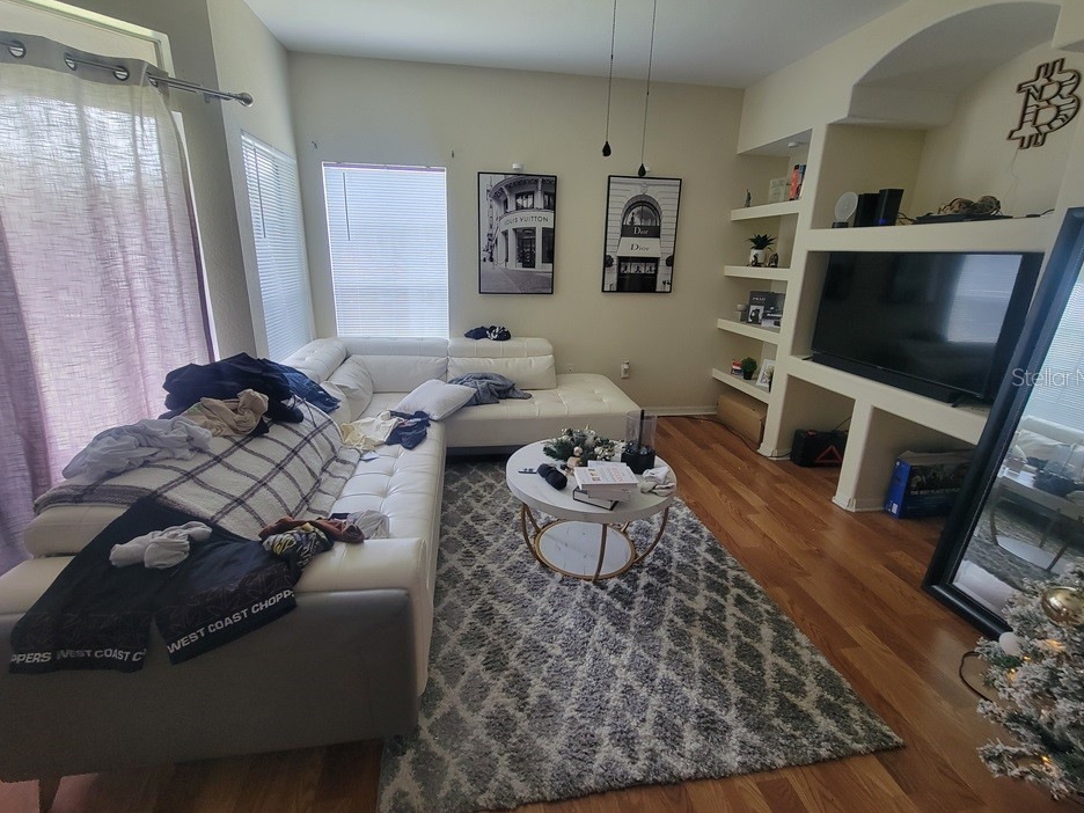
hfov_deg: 102.1
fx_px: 438
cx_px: 537
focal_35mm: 14
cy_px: 376
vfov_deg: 85.5
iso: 160
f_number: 2.2
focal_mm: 2.2
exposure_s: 1/60
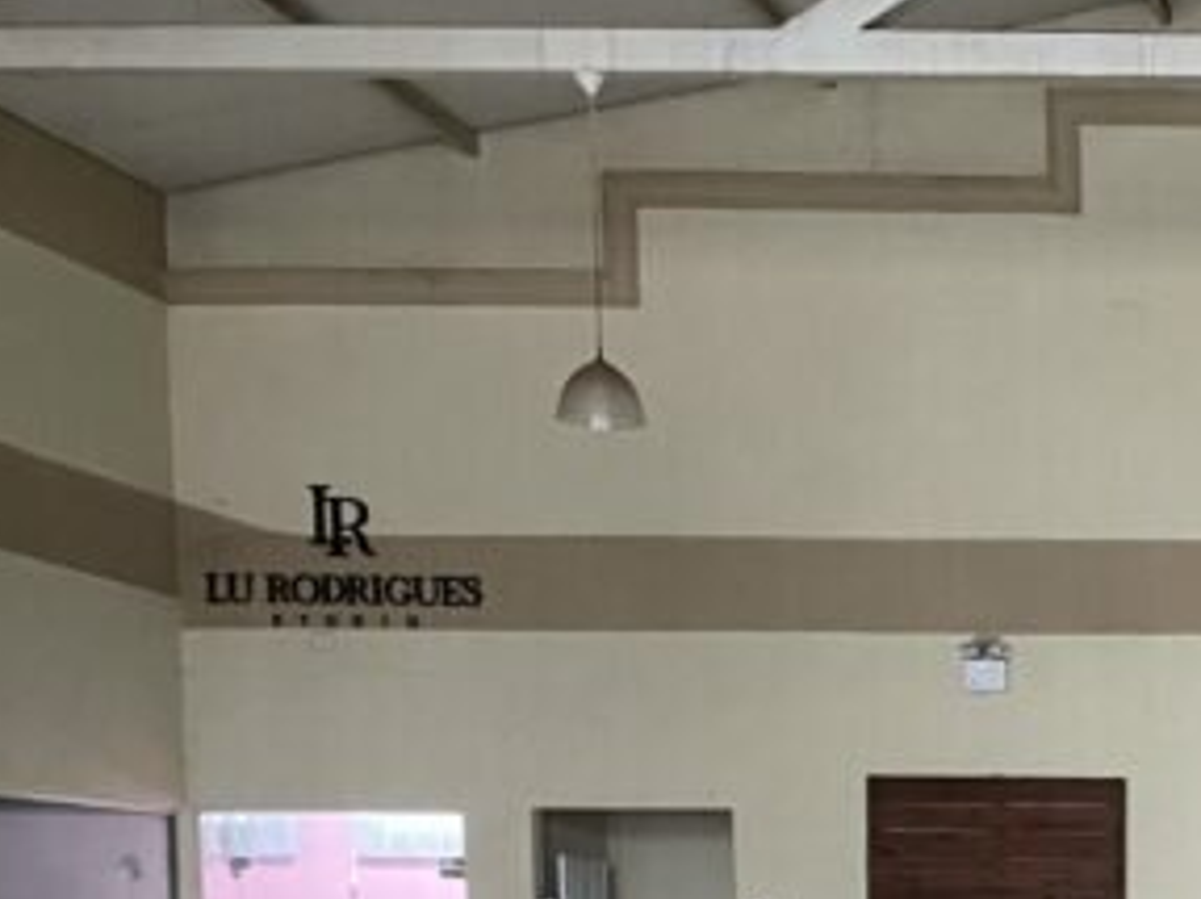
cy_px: 1183
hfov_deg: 19.4
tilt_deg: -3.2
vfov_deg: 16.0
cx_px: 1841
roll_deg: +1.2
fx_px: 3017
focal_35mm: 87
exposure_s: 1/30
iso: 500
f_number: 1.6
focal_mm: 4.2
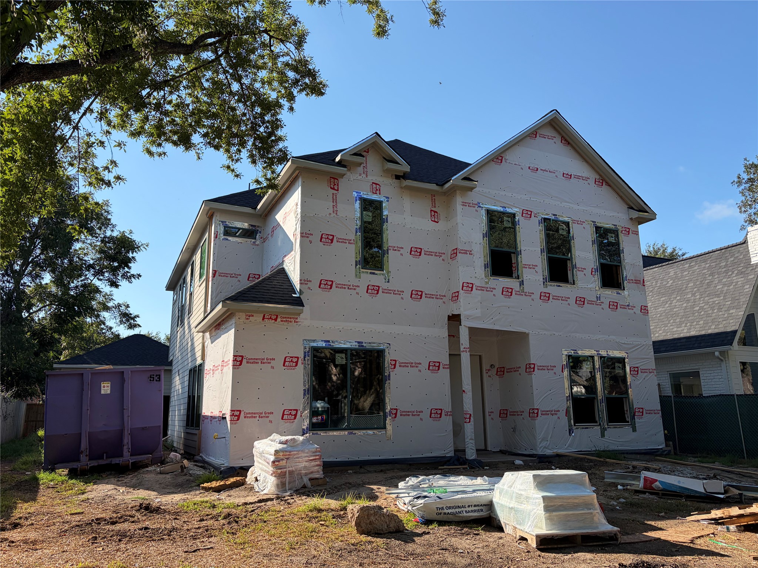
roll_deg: +0.9
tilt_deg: +12.7
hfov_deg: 67.3
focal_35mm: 26
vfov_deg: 53.1
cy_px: 284
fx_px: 569
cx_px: 379
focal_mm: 5.96
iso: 50
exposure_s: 1/2538
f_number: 1.6
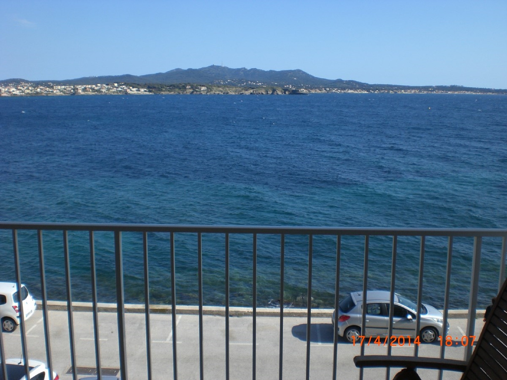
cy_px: 190
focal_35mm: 38
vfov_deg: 37.7
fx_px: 557
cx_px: 254
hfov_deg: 49.0
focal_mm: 6.3
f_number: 4.4
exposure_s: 1/400
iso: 50
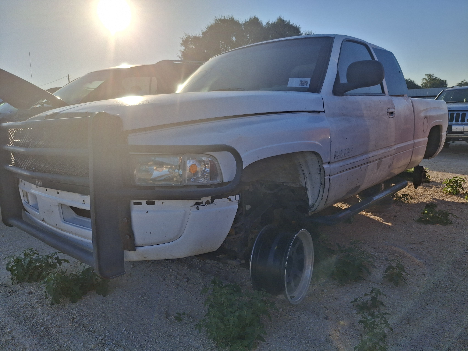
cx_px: 234
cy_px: 176
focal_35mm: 25
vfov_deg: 54.9
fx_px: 338
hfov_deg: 69.4
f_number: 1.8
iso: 32
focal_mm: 4.69
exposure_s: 1/2604
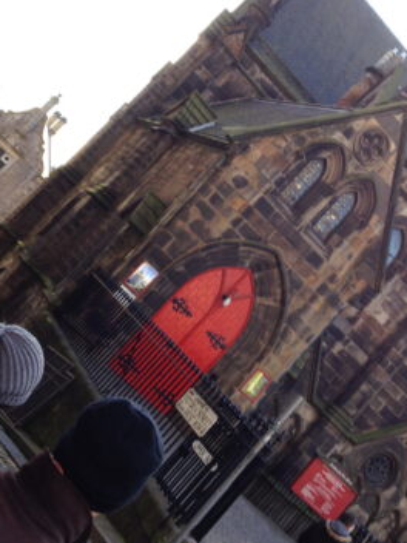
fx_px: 831
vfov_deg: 36.1
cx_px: 259
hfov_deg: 27.4
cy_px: 249
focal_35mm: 53
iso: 50
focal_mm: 4.28
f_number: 2.4
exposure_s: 1/231
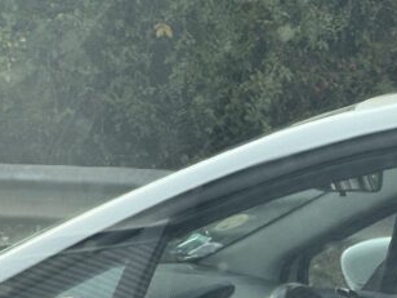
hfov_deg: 10.1
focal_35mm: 196
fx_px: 2248
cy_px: 256
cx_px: 74
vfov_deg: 7.6
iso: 32
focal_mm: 9
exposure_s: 1/156
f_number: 2.8
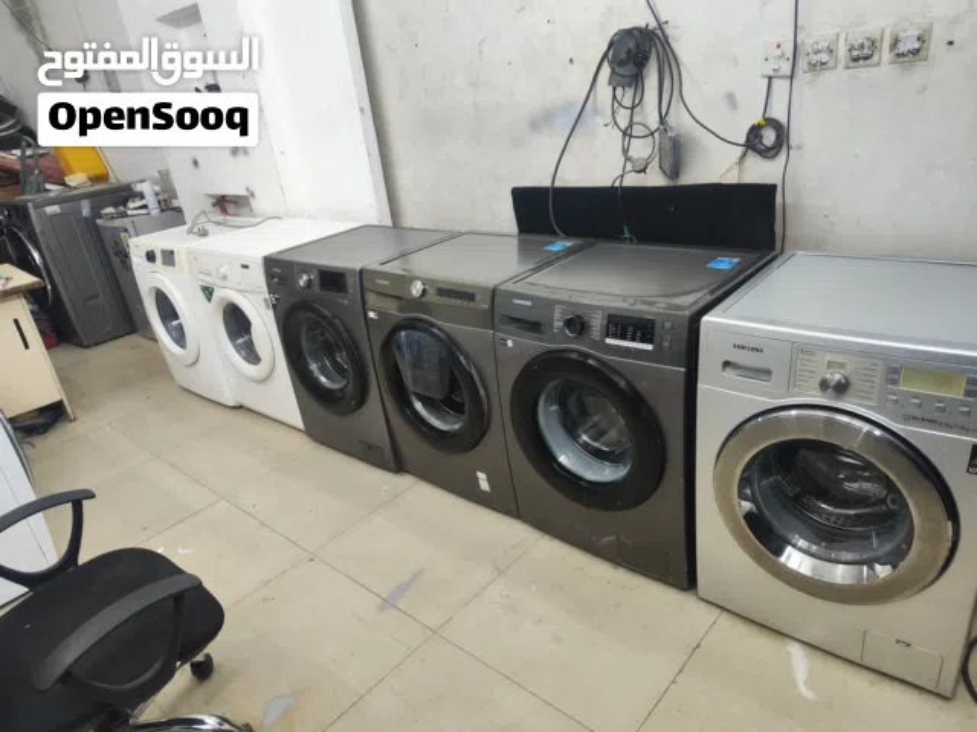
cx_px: 488
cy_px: 366
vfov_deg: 58.9
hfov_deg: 73.9
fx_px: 649
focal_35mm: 23
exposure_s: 1/100
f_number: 1.69
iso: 834
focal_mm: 7.01
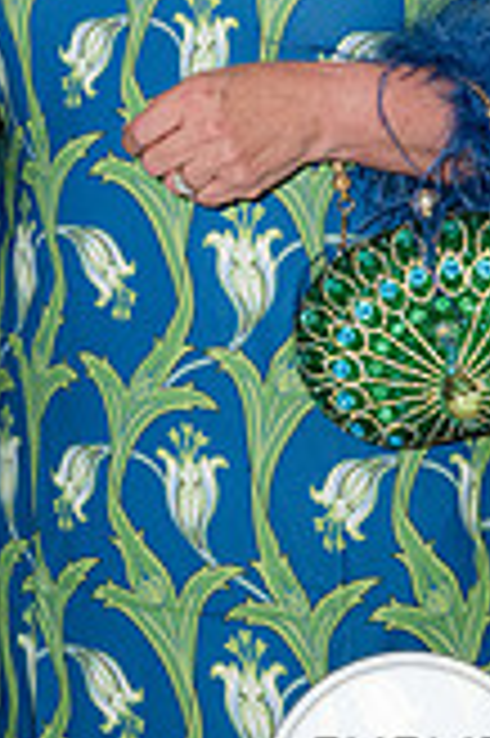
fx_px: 4214
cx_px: 31
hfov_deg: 6.6
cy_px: 81
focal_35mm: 206
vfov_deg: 10.0
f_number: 5
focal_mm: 75
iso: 500
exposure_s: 1/160
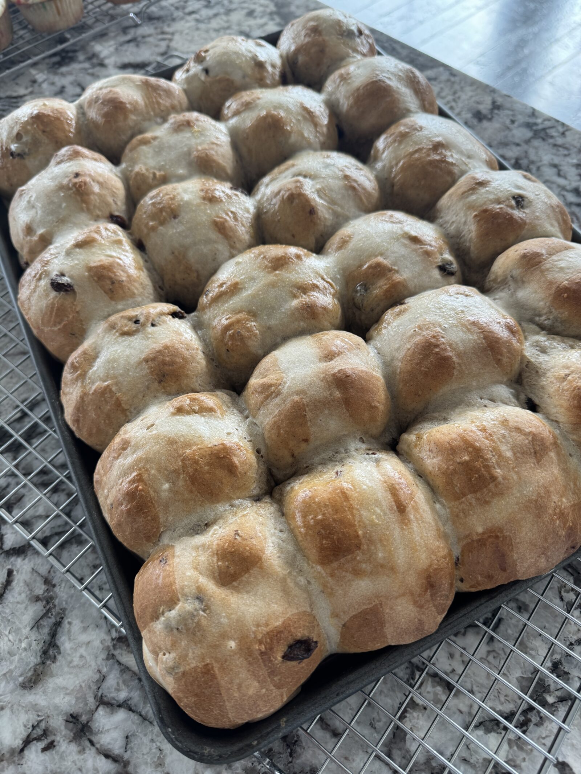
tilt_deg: -58.9
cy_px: 387
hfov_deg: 56.8
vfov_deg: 71.6
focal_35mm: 24
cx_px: 290
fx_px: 537
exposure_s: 1/121
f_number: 1.78
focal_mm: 6.86
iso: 125
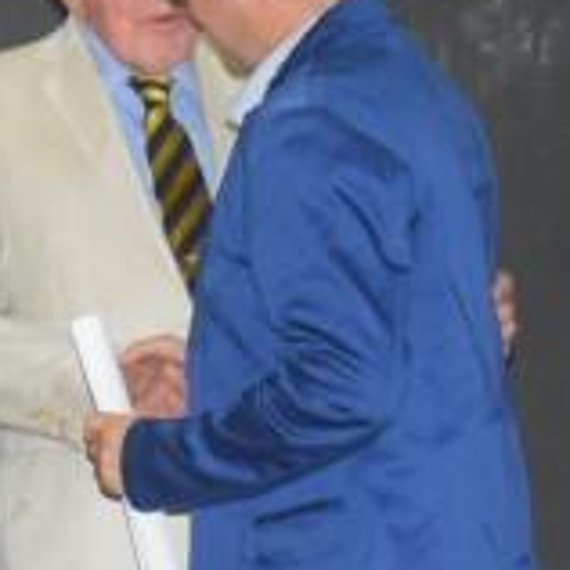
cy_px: 485
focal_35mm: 265
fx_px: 4937
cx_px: -191
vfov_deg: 6.6
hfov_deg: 6.5
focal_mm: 32
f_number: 7.1
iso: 3200
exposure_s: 1/60
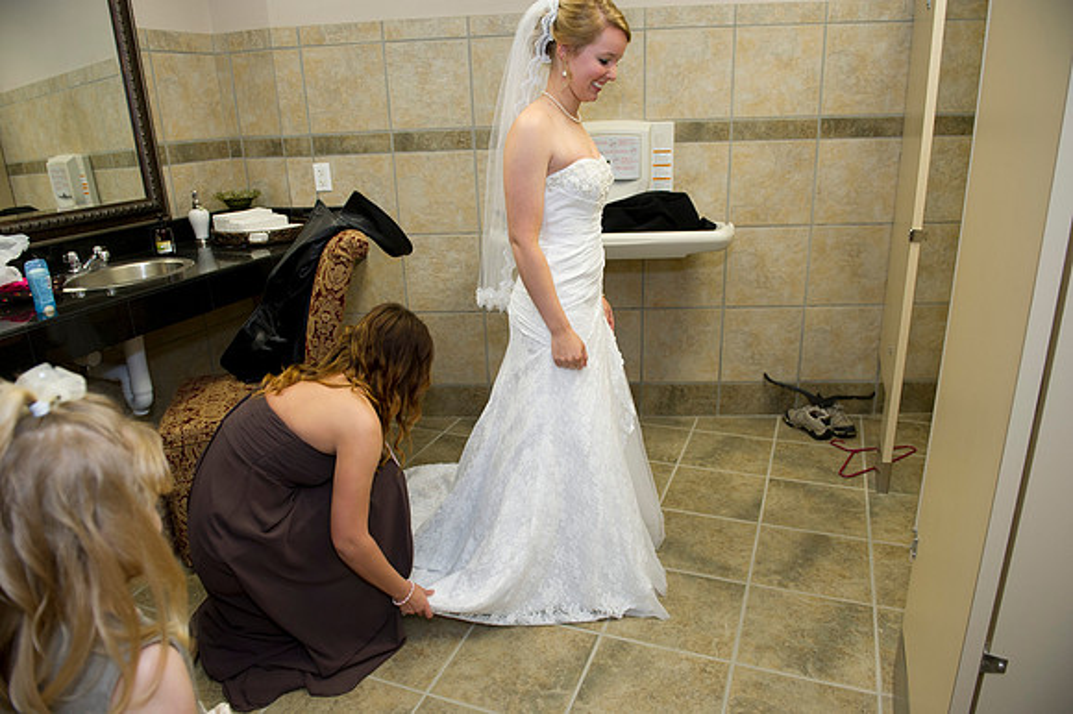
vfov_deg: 53.1
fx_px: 715
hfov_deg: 73.8
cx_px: 536
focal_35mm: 24
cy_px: 357
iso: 1250
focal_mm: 24
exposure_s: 1/125
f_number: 4
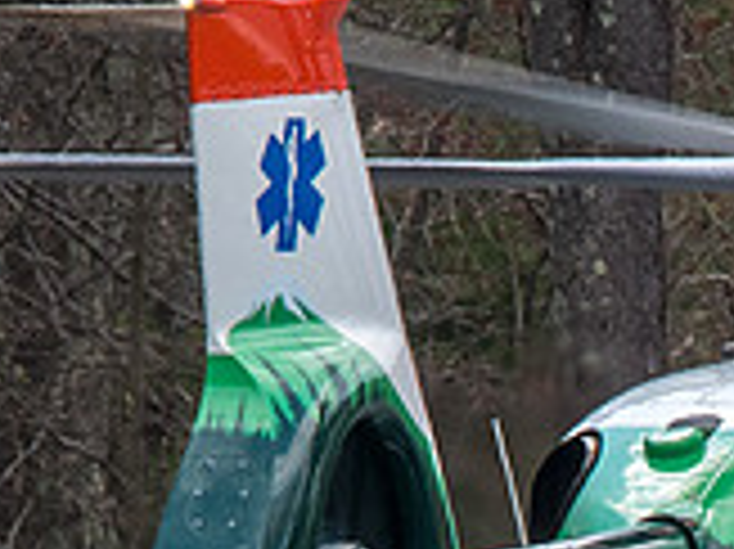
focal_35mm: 1477
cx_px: 915
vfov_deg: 1.0
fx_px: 31295
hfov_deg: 1.3
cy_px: 877
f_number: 13
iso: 500
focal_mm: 190
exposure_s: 1/320
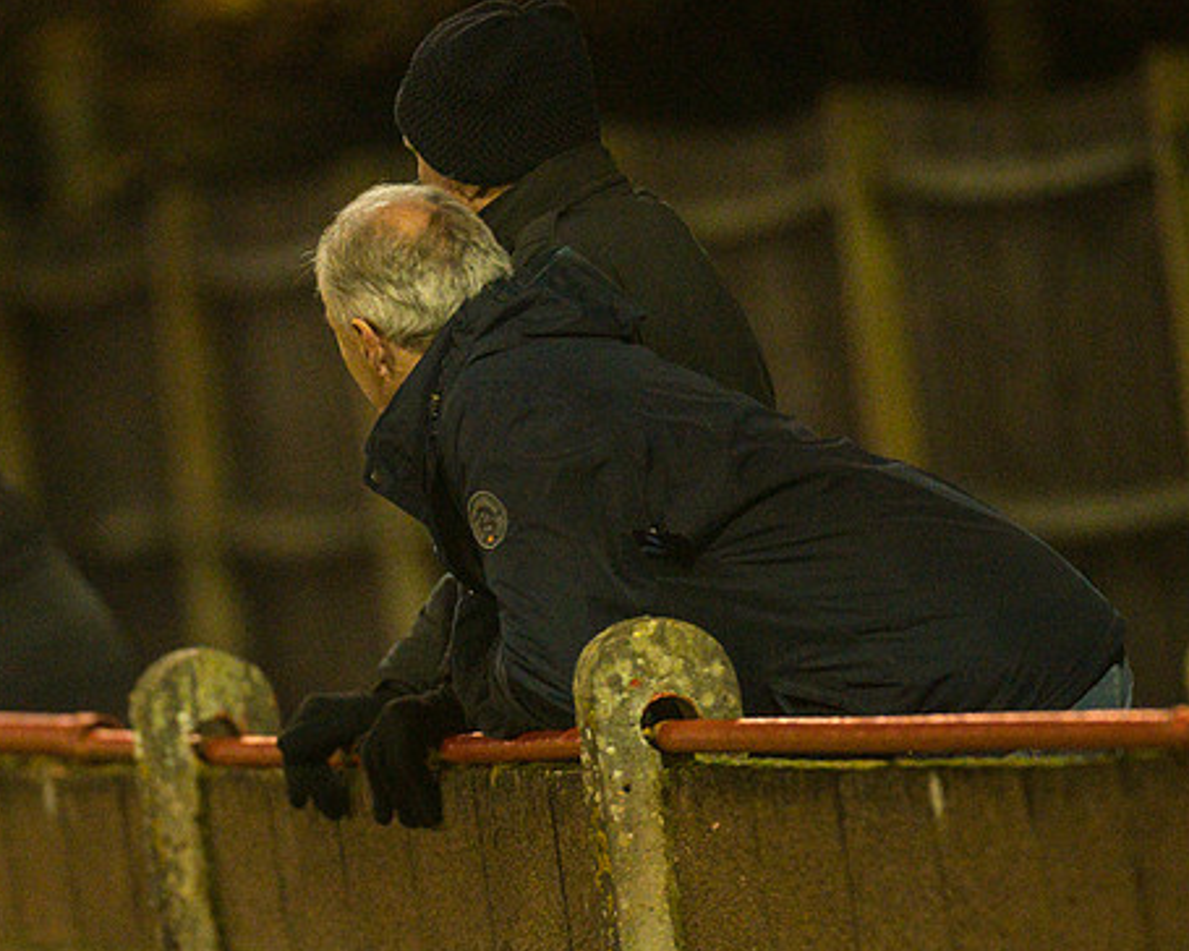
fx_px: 19882
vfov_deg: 2.7
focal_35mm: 565
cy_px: 476
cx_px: 421
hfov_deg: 3.4
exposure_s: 1/800
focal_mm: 270
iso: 5000
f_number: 2.8
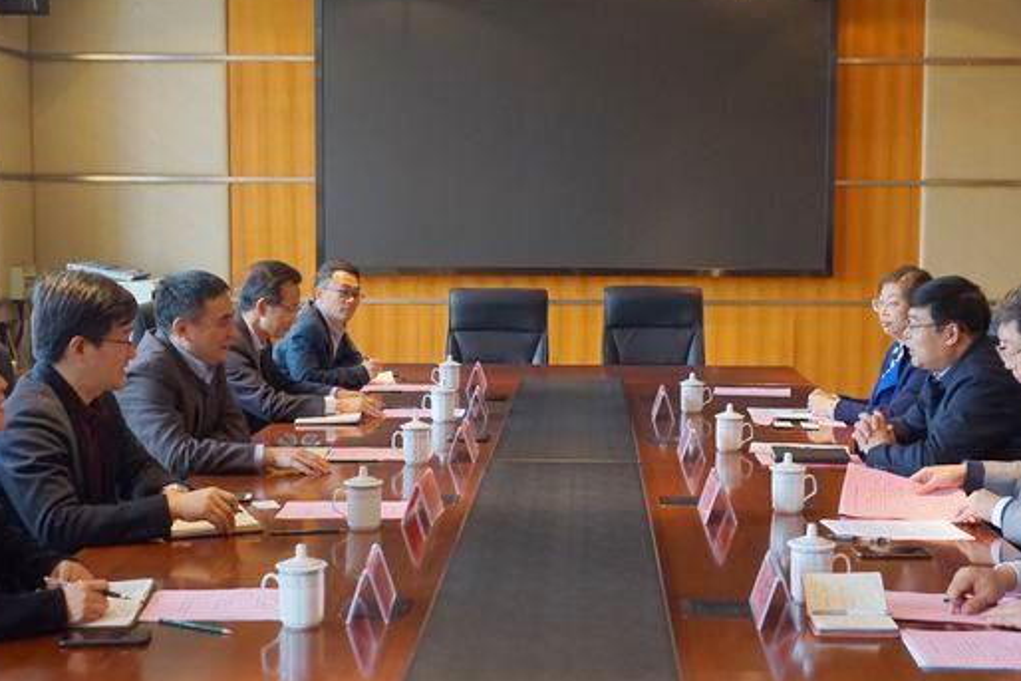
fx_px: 1589
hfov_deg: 35.6
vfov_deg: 24.2
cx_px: 576
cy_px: 356
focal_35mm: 56
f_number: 4
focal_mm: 36
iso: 2000
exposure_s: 1/160
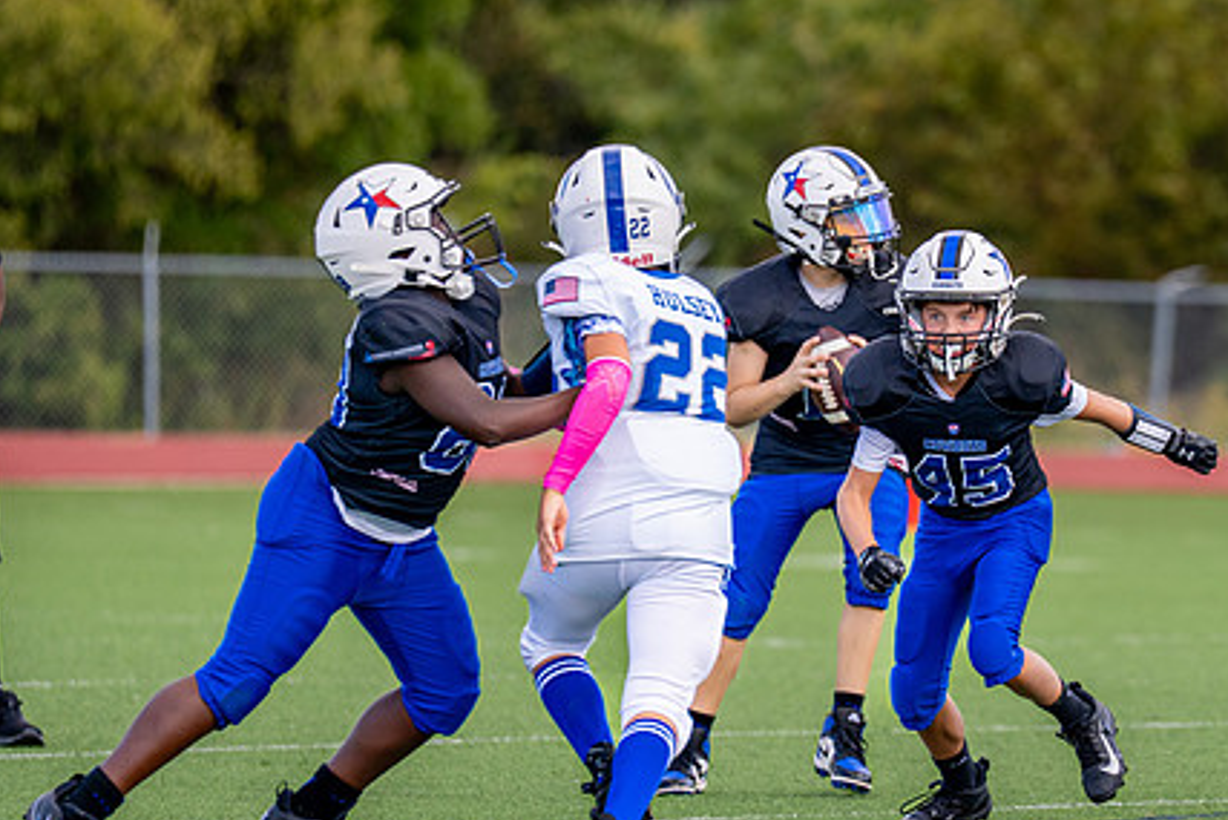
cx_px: 1080
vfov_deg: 2.9
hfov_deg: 4.3
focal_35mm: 474
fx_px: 16173
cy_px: 455
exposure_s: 1/2500
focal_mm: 200
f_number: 2.8
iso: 320
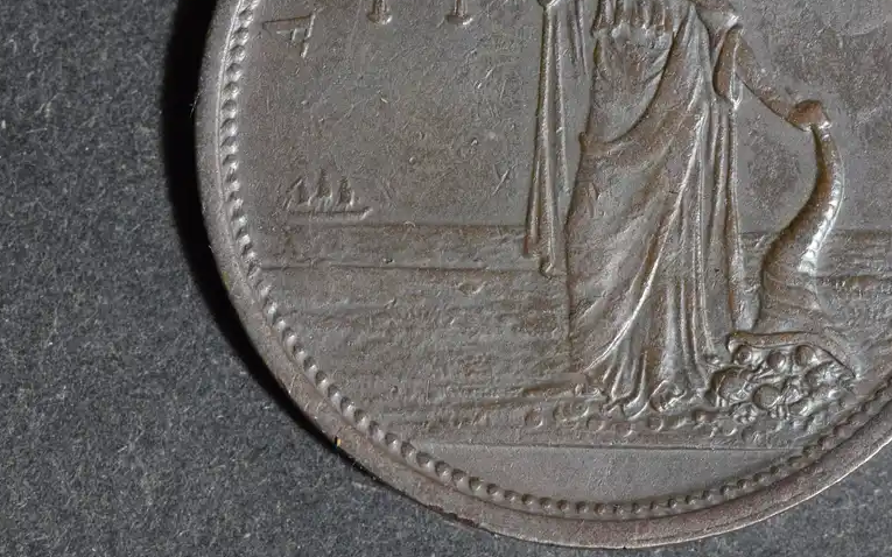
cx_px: 612
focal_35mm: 252
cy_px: 132
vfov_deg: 5.2
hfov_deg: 8.3
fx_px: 6121
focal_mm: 105
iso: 1600
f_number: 9
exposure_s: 1/50
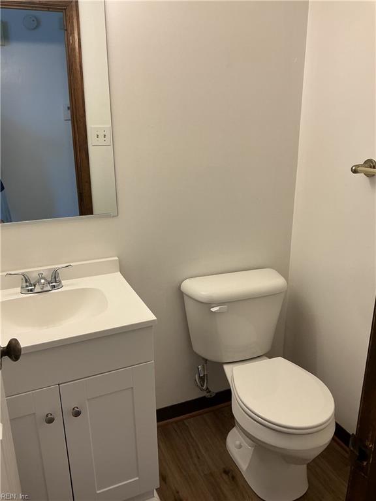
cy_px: 250
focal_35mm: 29
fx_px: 420
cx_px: 188
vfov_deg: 61.7
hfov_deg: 48.2
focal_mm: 3
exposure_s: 1/120
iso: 40
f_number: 1.8
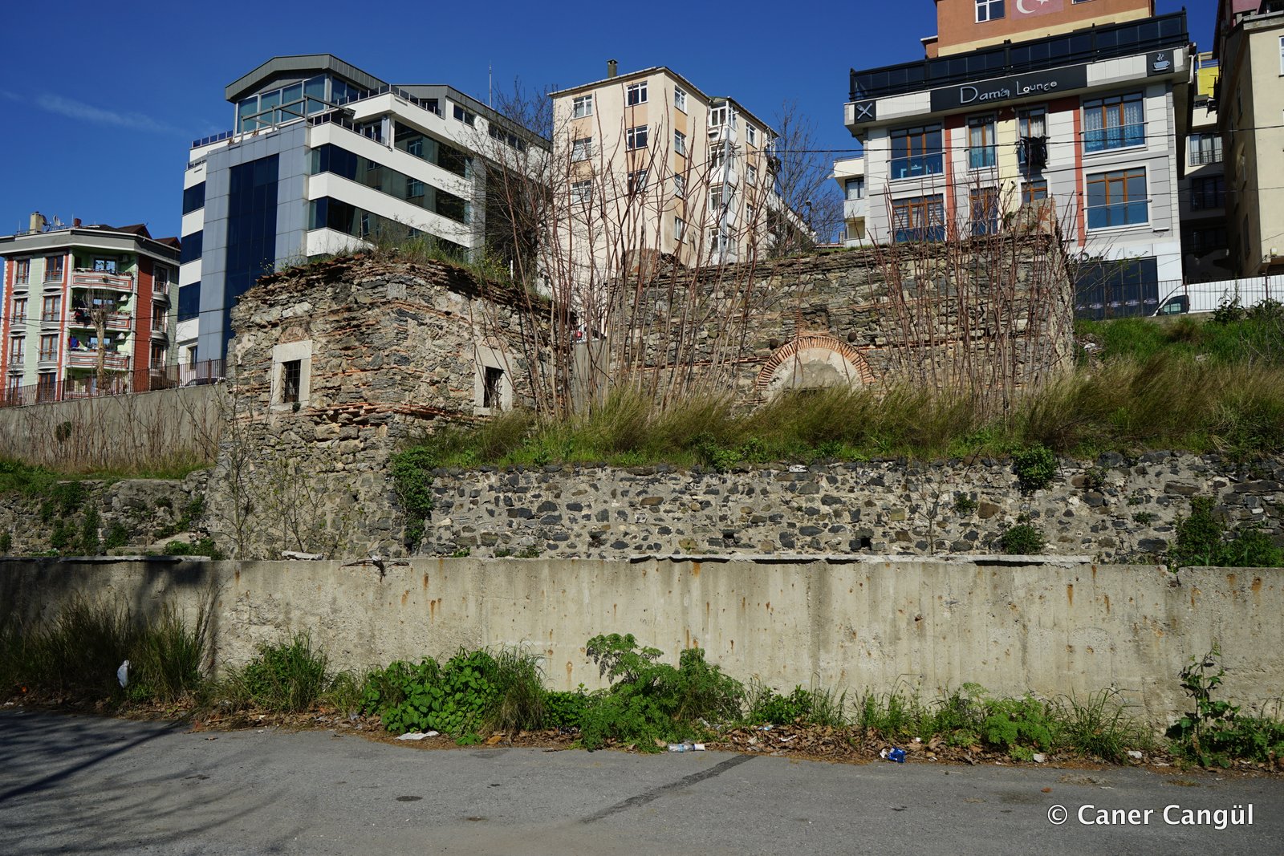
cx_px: 642
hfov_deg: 61.9
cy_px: 428
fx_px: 1070
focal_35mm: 30
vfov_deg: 43.6
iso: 100
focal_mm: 30
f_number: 8
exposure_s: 1/500
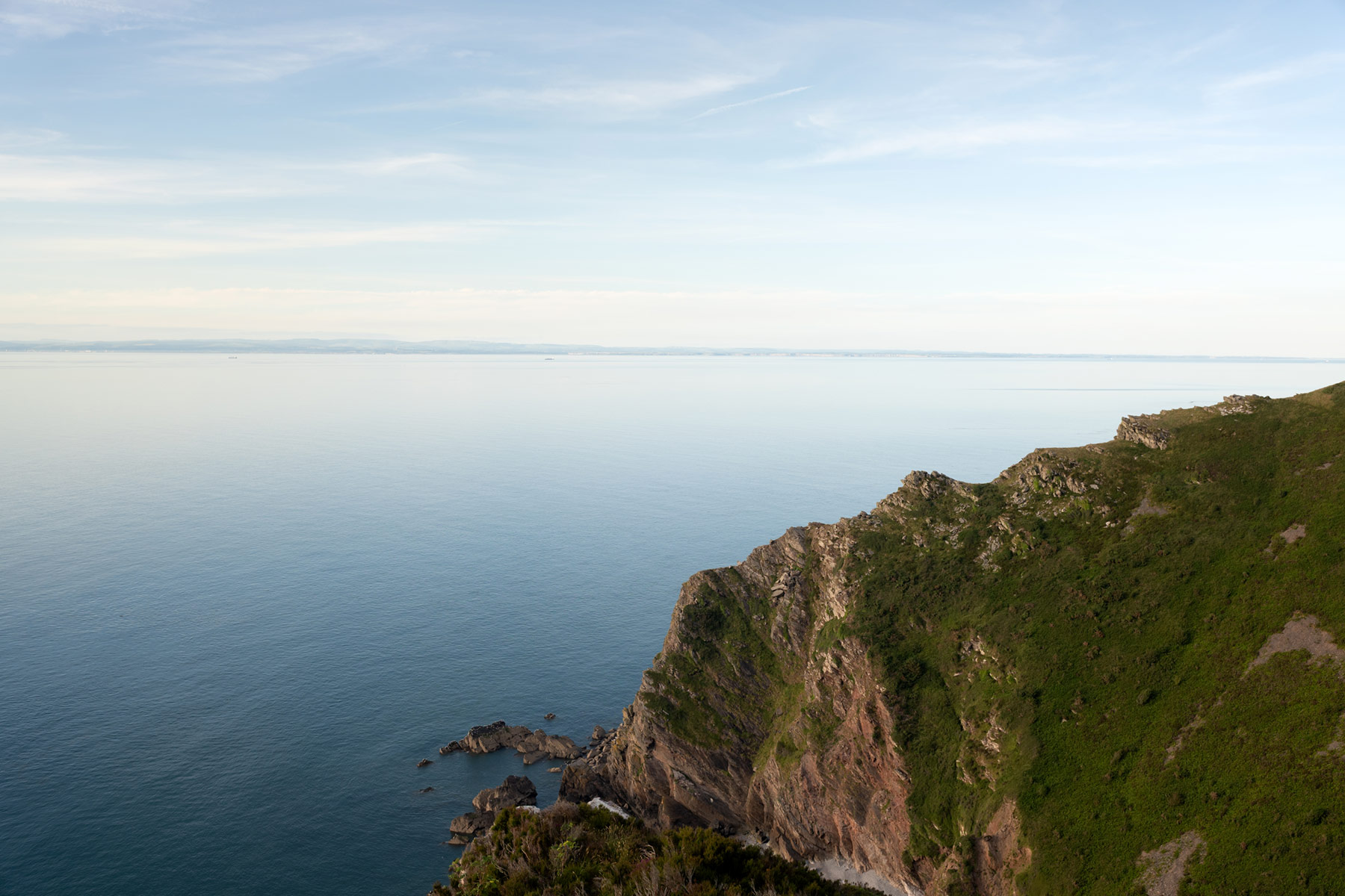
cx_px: 672
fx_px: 1308
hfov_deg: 54.4
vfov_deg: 37.9
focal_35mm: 35
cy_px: 448
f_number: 8
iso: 400
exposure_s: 1/400
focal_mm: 35
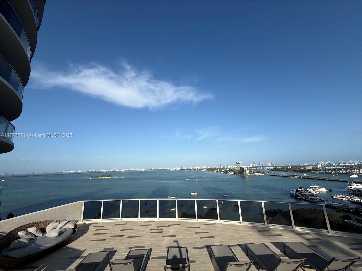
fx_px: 146
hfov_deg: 102.1
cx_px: 181
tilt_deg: +11.8
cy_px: 136
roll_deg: +1.7
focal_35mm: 14
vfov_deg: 85.7
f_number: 2.2
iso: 50
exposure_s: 1/3460
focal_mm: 2.22
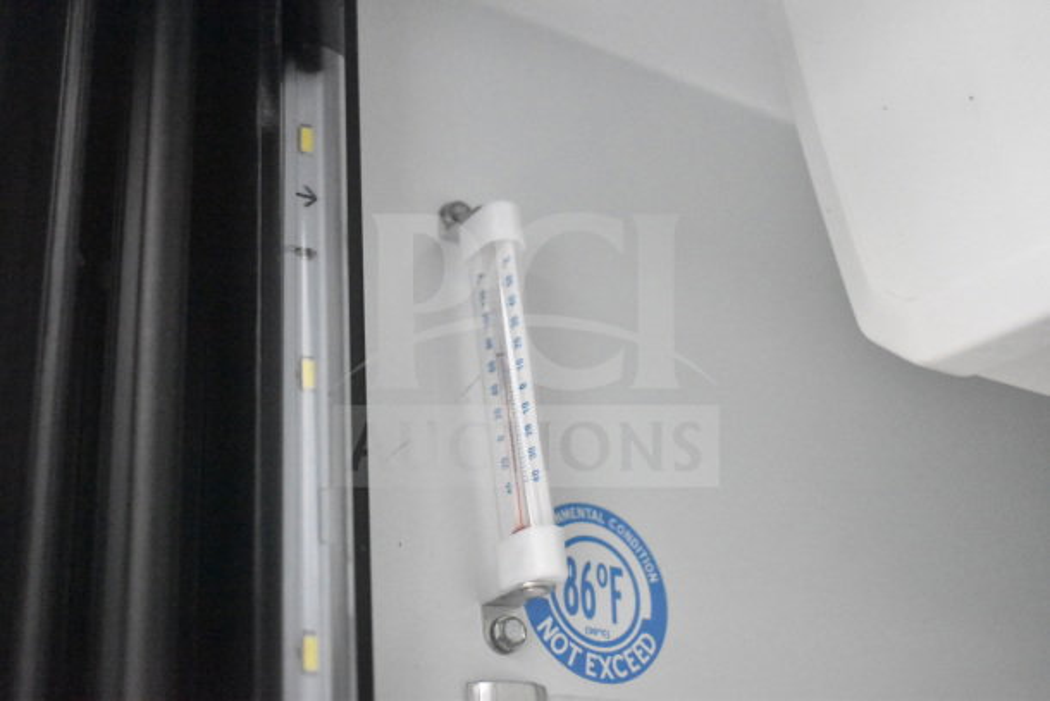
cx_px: 525
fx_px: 1488
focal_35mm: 51
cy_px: 350
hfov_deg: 38.9
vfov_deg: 26.5
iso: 14400
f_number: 4.5
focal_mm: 34
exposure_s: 1/50
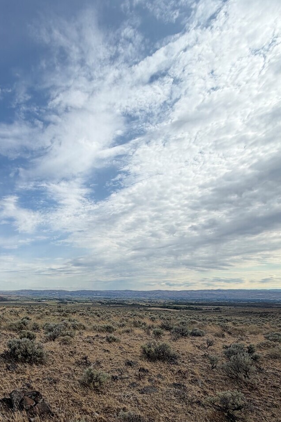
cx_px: 72
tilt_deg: -2.6
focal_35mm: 22
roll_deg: -0.7
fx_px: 258
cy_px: 303
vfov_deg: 74.4
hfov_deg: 54.7
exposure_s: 1/1211
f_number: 2.2
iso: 20
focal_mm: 2.22
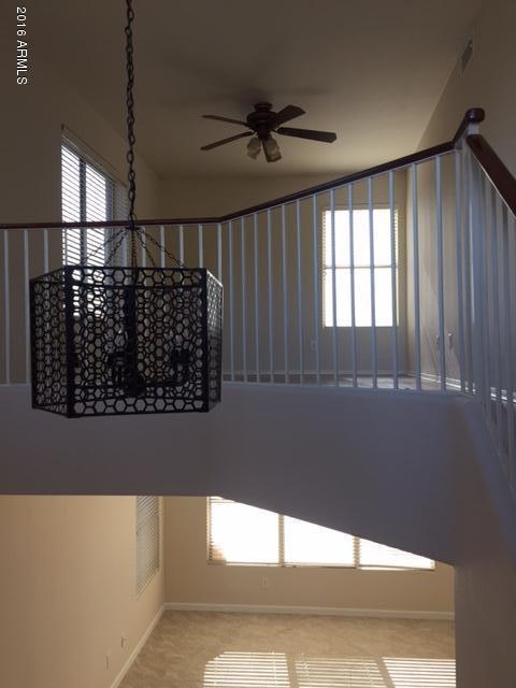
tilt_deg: +0.7
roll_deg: +0.6
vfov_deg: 61.7
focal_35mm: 29
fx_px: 576
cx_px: 258
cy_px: 344
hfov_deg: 48.2
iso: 40
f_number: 2.2
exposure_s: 1/120
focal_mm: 4.15
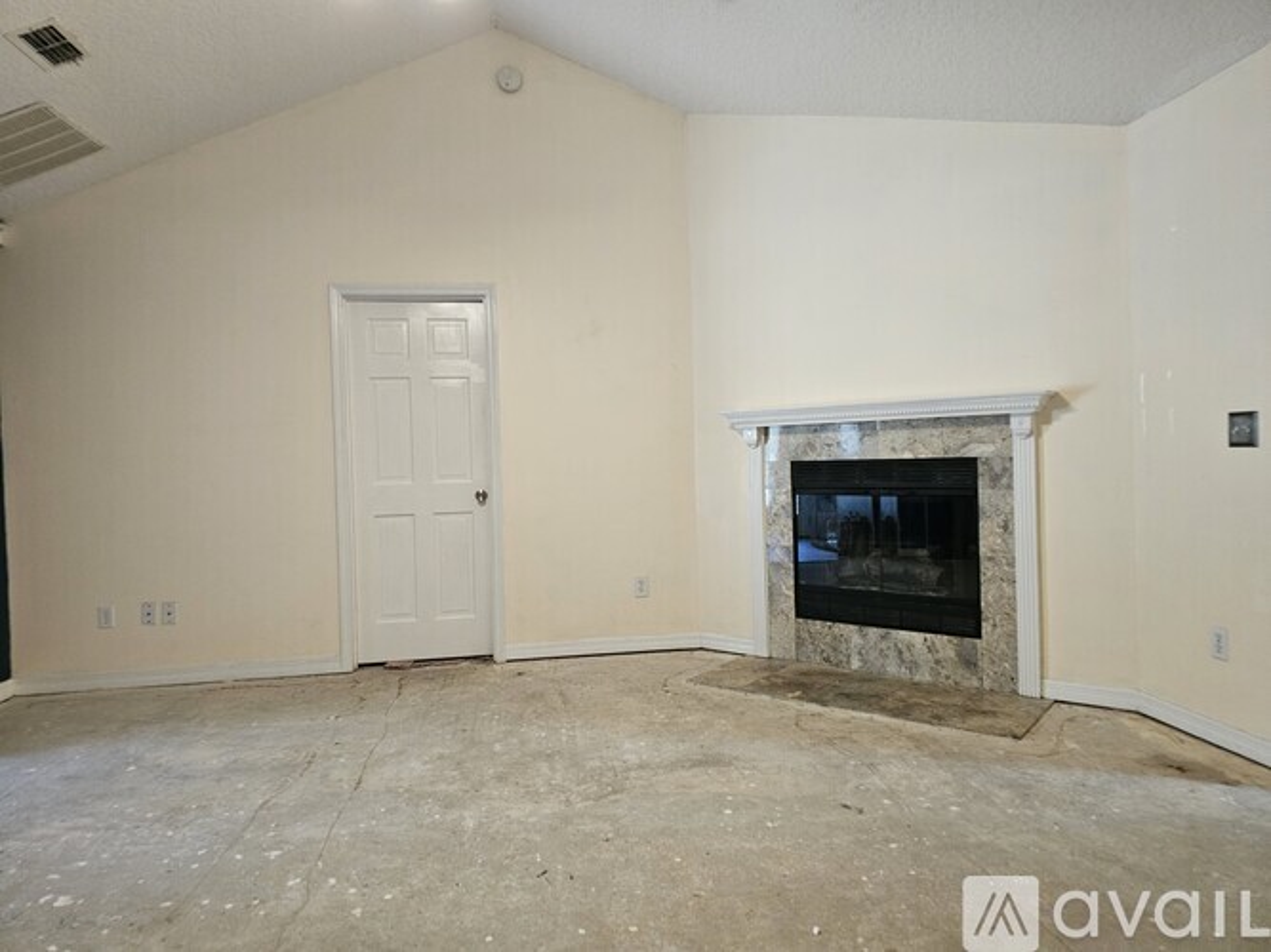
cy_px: 476
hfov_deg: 73.9
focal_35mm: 23
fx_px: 844
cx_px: 636
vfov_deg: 58.9
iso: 800
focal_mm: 6.3
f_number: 1.7
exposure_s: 1/120
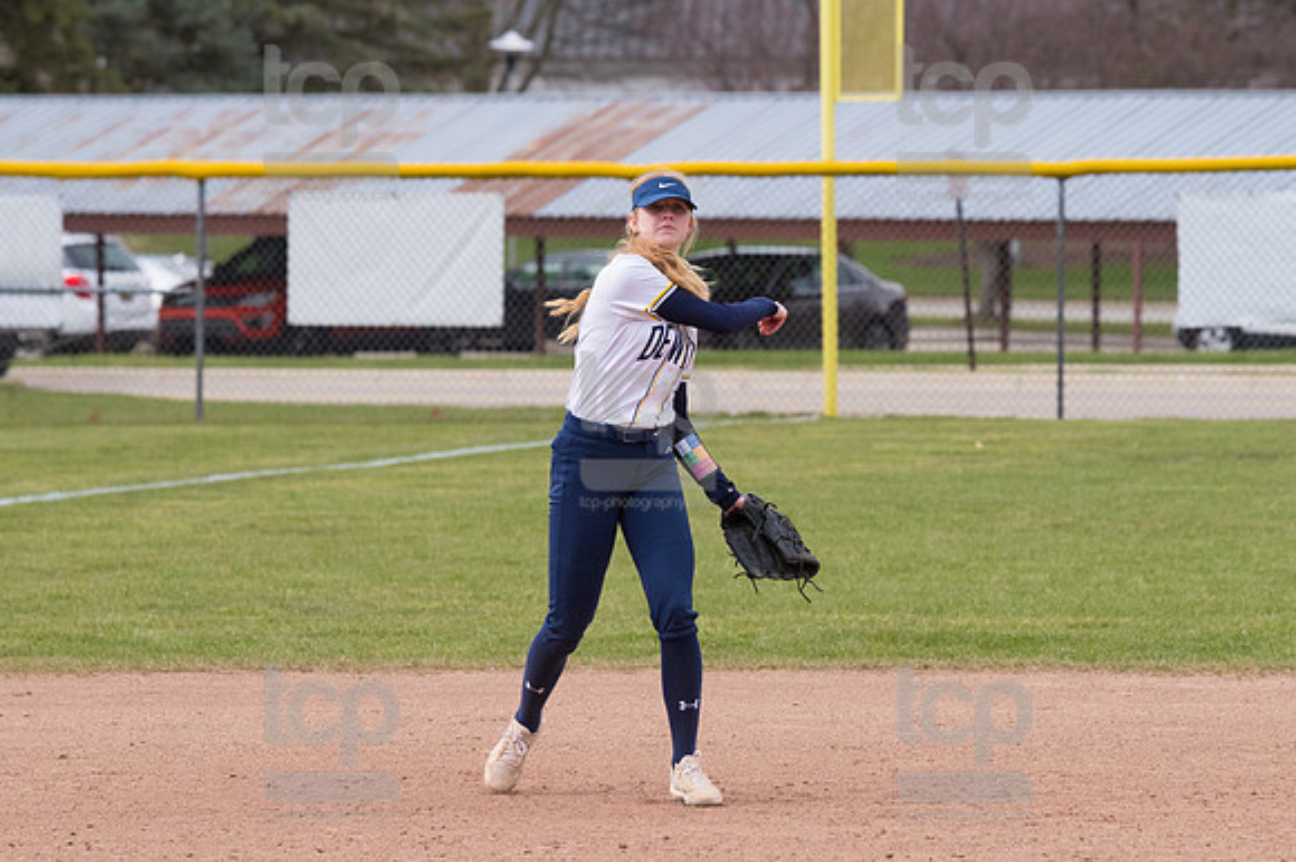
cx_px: 648
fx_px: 10793
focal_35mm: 300
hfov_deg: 6.9
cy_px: 431
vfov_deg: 4.6
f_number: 5.6
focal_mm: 200
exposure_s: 1/1600
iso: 640
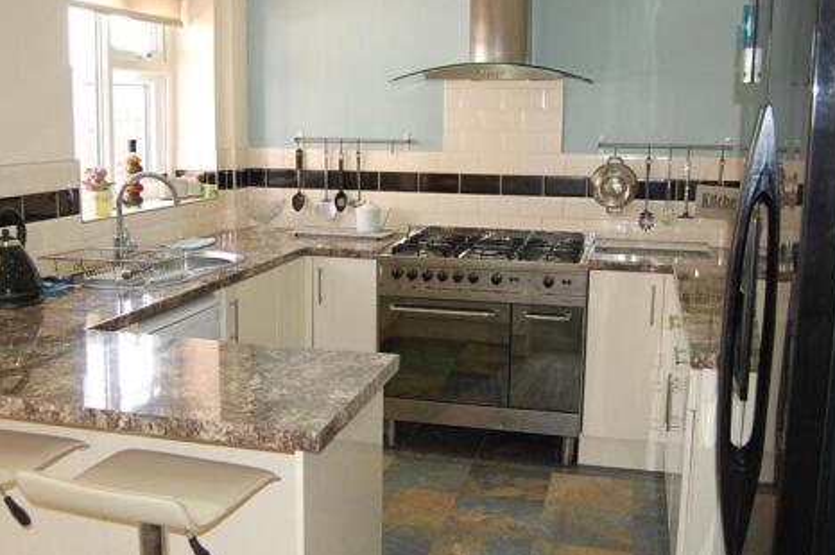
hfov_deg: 50.6
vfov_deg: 35.0
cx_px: 357
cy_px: 240
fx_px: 881
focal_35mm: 38
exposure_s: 1/60
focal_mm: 18
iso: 400
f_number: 3.5
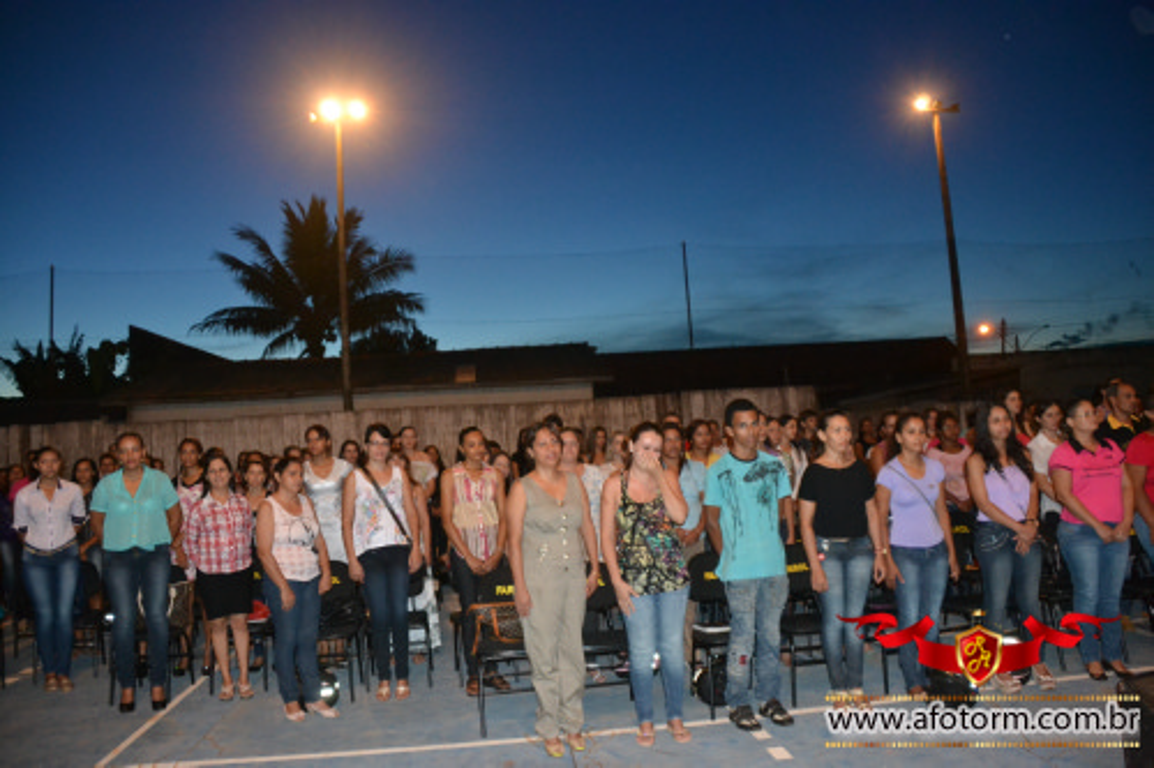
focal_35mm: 30
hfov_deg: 61.9
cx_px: 577
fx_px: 961
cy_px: 384
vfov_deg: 43.6
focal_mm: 20
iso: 2500
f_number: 3.5
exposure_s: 1/60
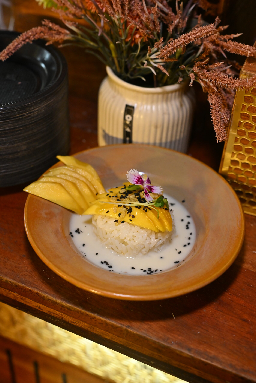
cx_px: 128
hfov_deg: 27.0
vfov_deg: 39.6
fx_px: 533
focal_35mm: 50
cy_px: 192
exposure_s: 1/320
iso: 2000
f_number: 3.5
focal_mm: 50
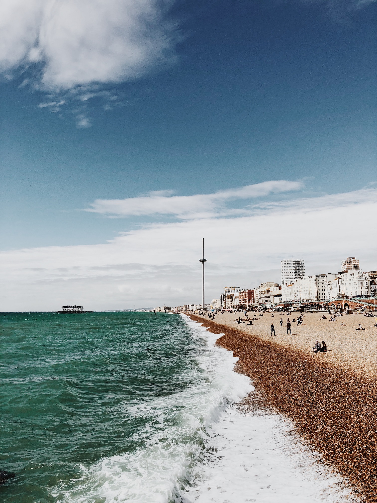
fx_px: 407
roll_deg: +0.3
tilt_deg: +8.3
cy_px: 252
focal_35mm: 28
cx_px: 188
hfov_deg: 49.7
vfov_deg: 63.4
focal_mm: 4
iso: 25
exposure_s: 1/4000
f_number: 1.8
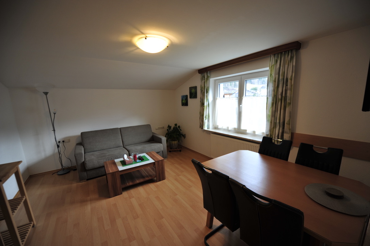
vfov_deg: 81.1
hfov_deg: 104.3
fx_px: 144
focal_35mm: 14
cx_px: 185
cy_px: 123
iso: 250
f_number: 2.8
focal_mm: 14
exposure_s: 1/60
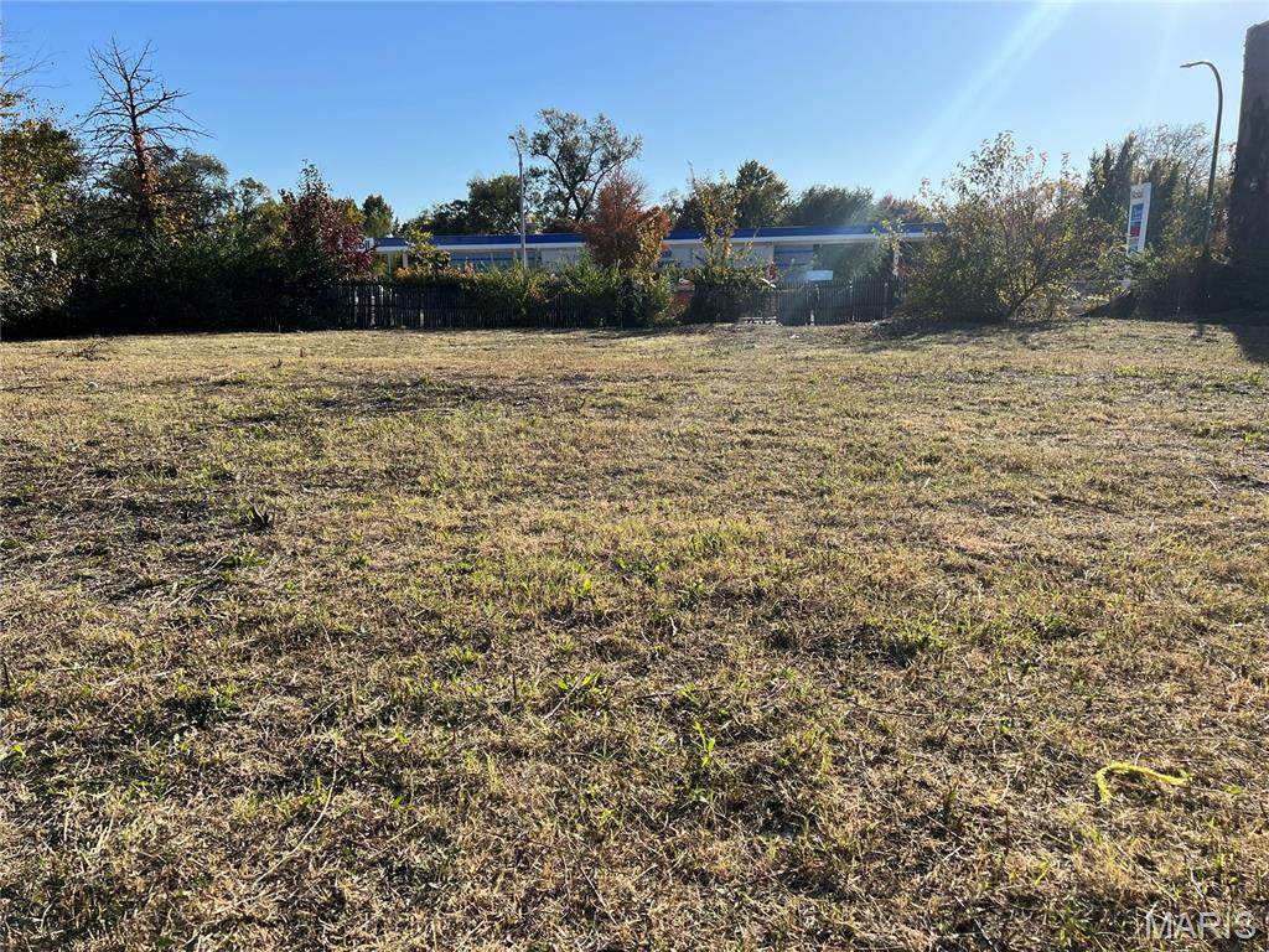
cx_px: 634
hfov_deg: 67.3
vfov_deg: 53.1
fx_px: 953
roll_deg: +1.7
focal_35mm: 26
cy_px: 476
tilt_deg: -12.1
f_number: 1.5
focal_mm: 5.7
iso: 50
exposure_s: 1/3571
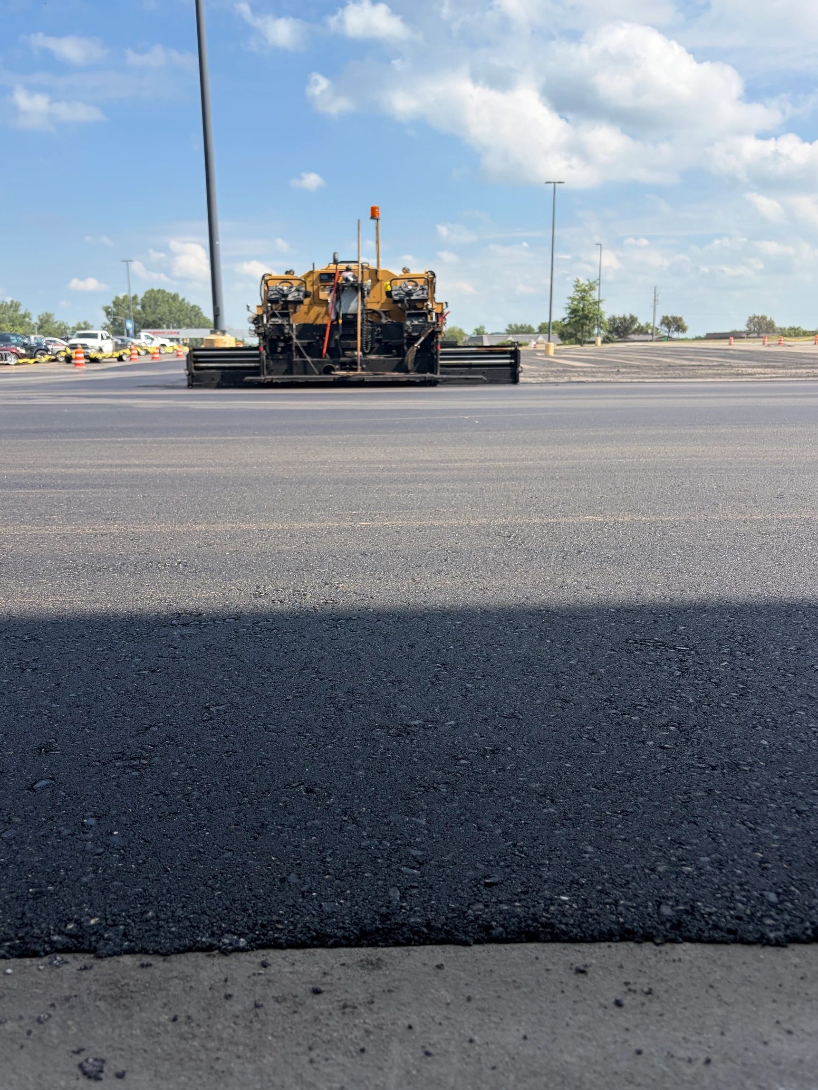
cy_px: 542
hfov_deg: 48.2
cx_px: 380
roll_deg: +0.2
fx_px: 914
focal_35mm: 29
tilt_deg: -11.3
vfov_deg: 61.7
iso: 50
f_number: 1.6
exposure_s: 1/2639
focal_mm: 5.96
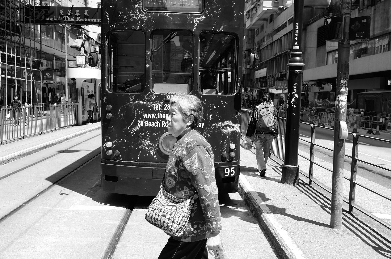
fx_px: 368
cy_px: 130
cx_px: 196
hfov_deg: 55.9
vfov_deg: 38.7
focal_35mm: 34
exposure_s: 1/500
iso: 100
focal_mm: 23
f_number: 4.5
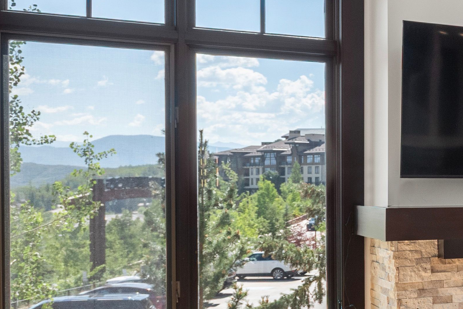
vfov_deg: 18.9
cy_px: 187
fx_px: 926
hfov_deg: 22.5
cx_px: 712
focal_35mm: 72
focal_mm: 19
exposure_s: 1/15
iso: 500
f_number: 7.1
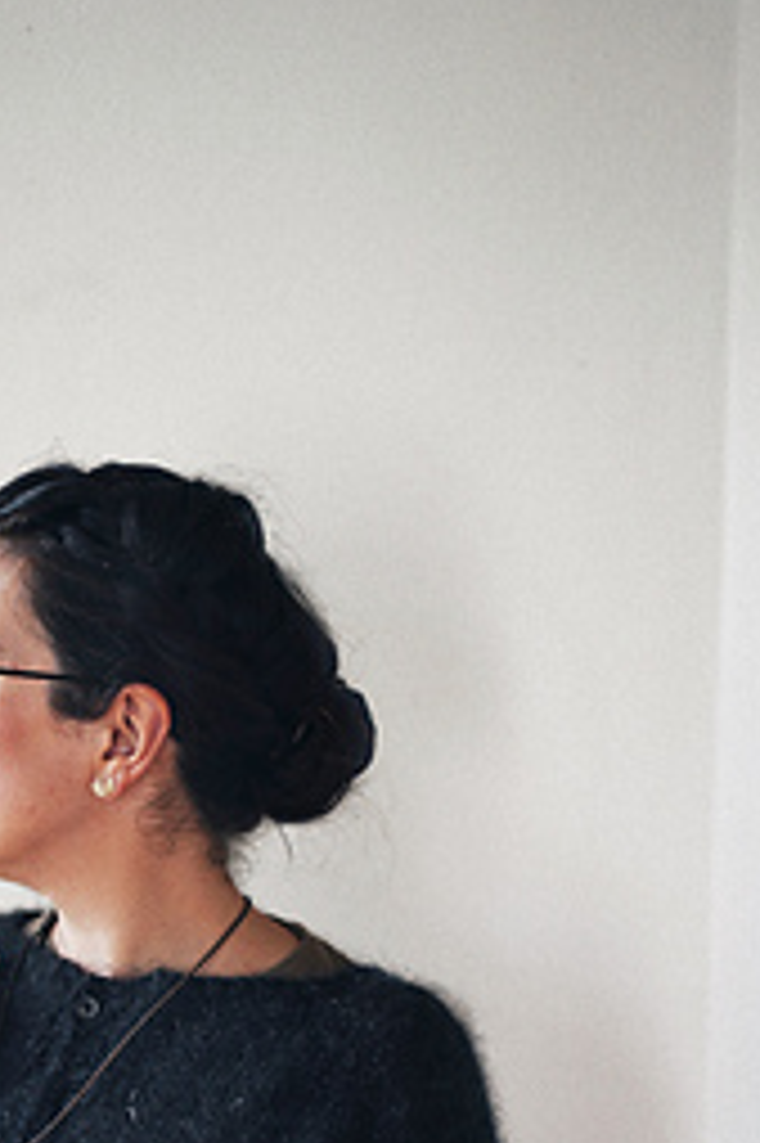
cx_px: 191
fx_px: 2188
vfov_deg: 28.4
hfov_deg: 19.6
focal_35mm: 69
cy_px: 968
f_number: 1.8
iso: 125
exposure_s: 1/125
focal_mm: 35
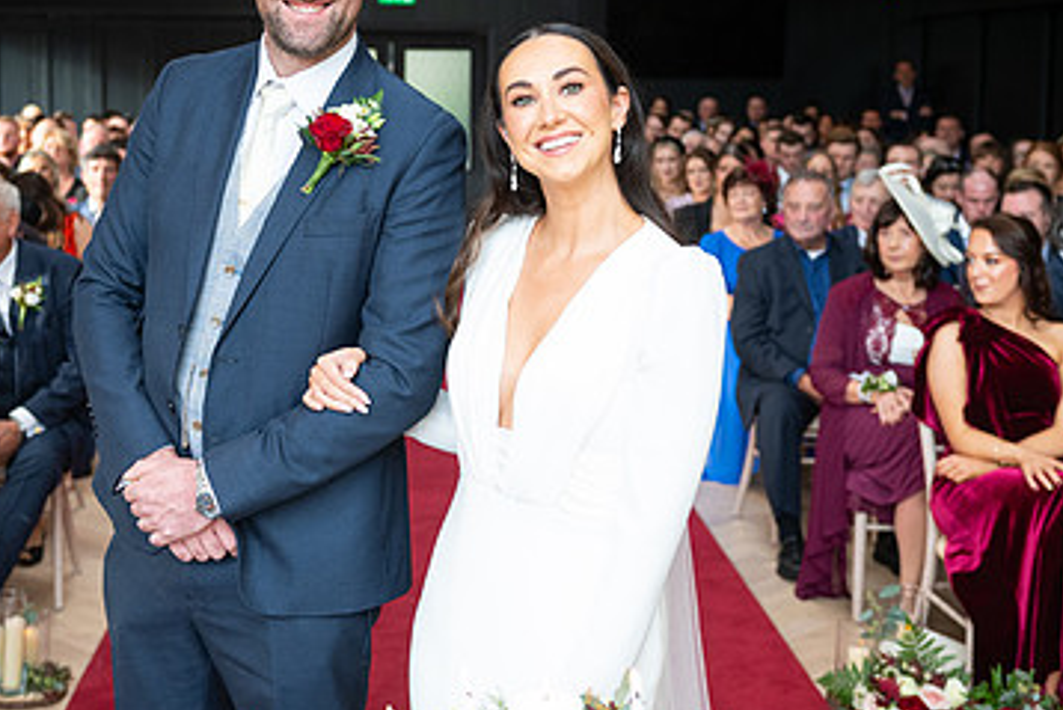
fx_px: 1743
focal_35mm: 59
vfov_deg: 22.9
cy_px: 230
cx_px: 362
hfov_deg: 33.6
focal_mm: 36
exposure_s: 1/160
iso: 640
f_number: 3.5
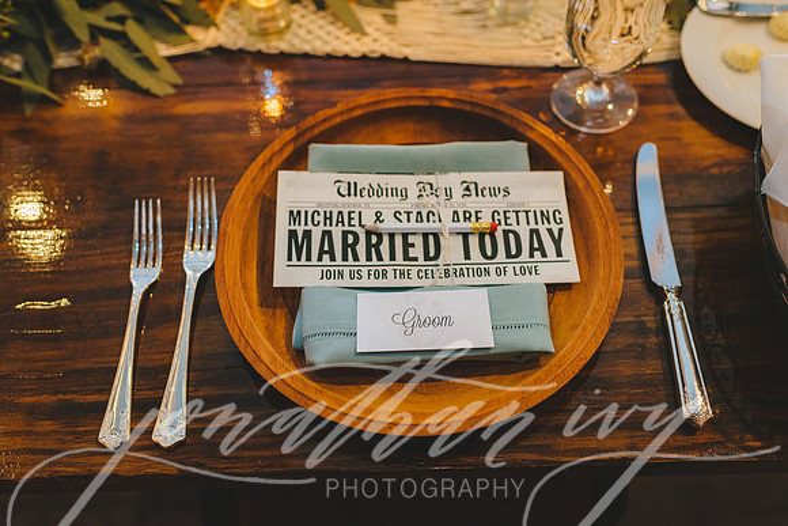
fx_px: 790
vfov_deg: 36.8
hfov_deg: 53.0
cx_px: 394
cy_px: 263
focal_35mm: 36
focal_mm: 35
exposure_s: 1/200
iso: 1600
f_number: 2.8
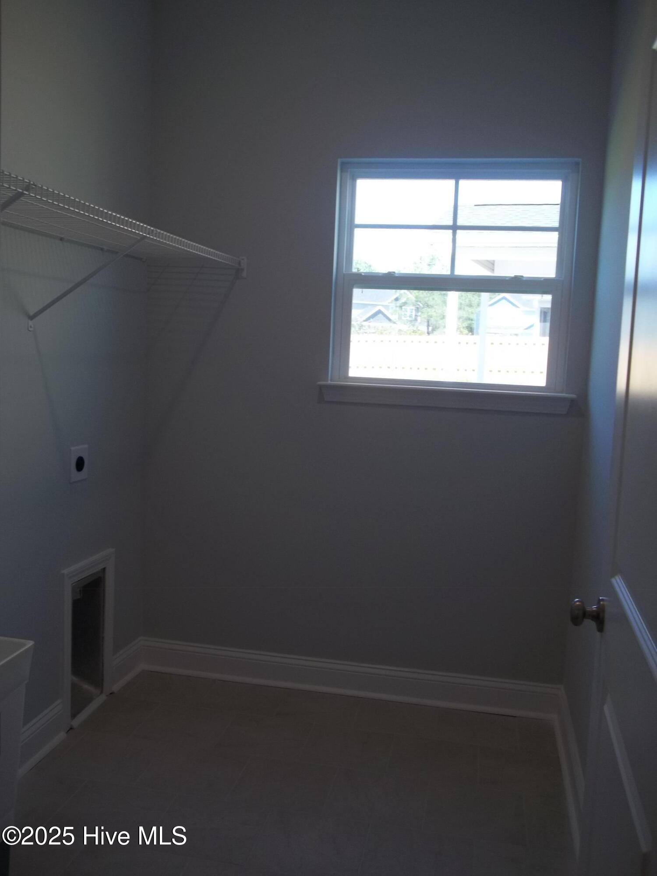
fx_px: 810
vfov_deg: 56.8
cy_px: 438
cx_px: 328
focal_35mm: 32
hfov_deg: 44.2
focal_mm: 5.7
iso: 64
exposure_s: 1/60
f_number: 2.9
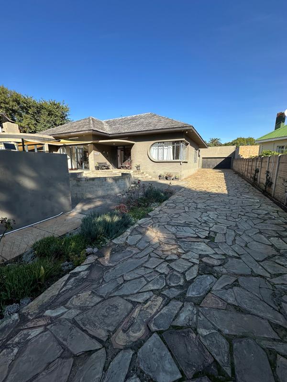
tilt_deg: -10.2
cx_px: 144
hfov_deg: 85.7
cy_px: 191
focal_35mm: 14
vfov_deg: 102.1
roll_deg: -0.7
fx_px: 155
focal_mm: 2.22
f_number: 2.2
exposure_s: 1/824
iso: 40
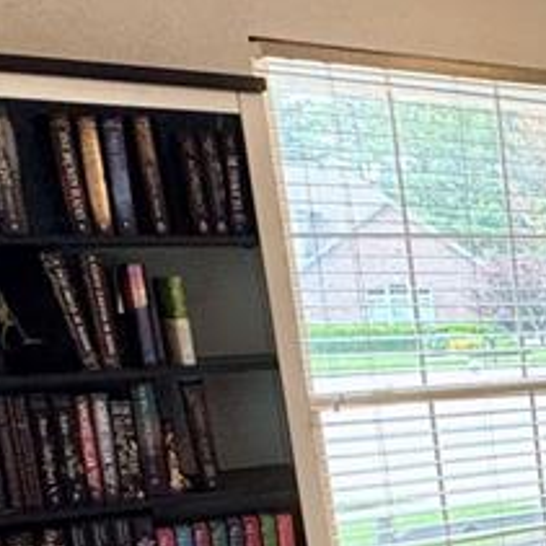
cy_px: 474
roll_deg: +0.2
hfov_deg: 19.1
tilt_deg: -11.9
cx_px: 1056
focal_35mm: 60
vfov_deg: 27.7
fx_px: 1071
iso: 160
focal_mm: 2.22
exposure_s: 1/120
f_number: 2.2
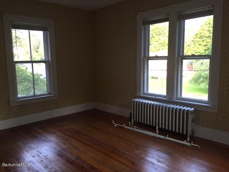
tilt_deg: -8.2
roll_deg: +1.2
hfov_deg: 61.7
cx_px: 114
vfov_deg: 48.2
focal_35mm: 29
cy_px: 86
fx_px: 192
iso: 32
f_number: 2.2
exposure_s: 1/30
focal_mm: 4.15
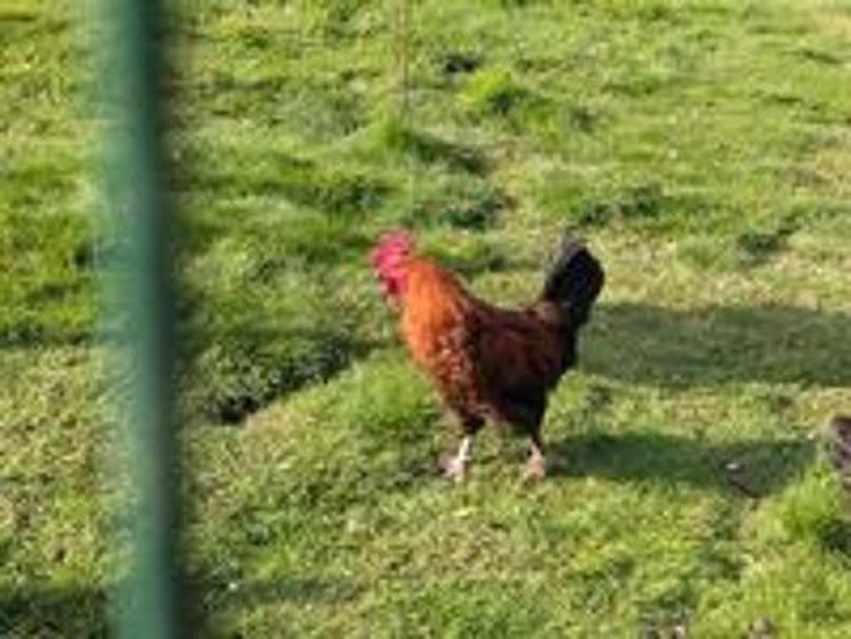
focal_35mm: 58
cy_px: 320
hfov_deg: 33.2
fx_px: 1426
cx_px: 426
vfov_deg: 25.2
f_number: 1.8
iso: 50
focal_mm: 4.22
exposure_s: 1/339
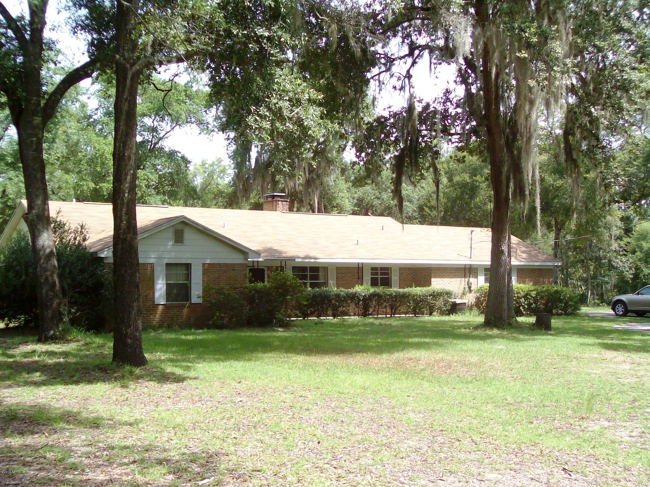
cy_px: 244
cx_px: 325
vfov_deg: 32.2
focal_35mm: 45
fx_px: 845
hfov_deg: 42.1
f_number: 3
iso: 80
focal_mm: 7.6
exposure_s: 1/294
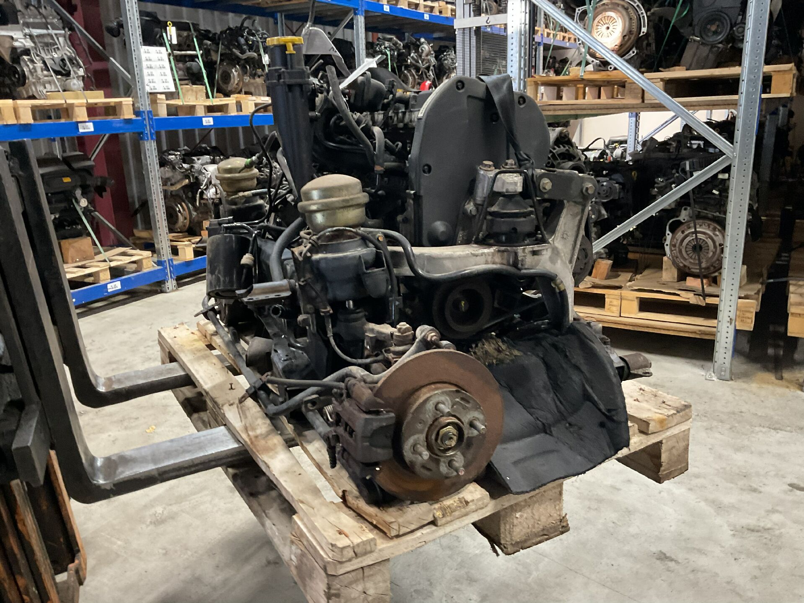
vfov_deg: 48.2
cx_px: 402
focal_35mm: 29
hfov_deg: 61.7
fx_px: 674
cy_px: 302
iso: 250
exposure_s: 1/25
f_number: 1.8
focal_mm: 3
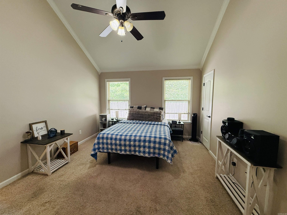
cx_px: 144
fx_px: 116
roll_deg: +0.0
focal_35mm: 14
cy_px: 108
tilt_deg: -4.9
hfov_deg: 102.1
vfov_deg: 85.7
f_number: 2.2
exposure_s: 1/120
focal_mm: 2.22
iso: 250
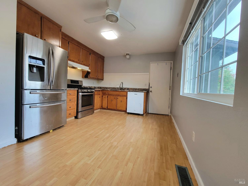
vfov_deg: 89.9
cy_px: 93
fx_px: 93
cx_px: 124
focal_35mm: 13
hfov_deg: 106.2
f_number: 2.2
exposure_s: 1/60.2
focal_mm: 2.2
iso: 125
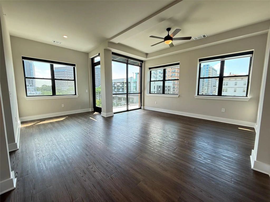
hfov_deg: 102.1
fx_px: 109
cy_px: 101
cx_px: 135
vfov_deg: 85.7
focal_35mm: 14
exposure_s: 1/120
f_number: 2.2
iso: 80
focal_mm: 2.22
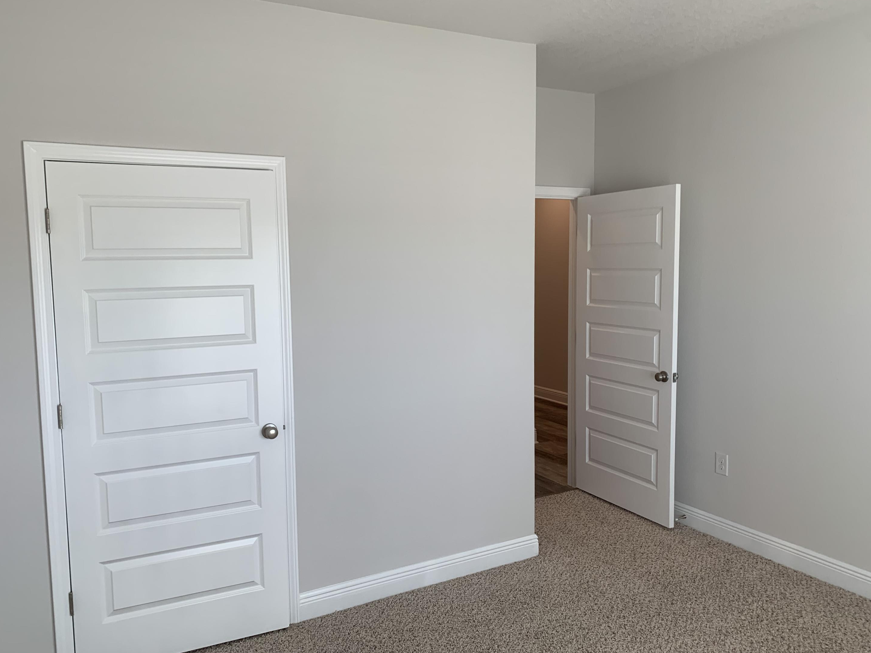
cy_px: 335
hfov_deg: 65.3
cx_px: 422
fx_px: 679
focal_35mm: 27
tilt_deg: -5.0
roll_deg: +0.8
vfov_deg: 51.4
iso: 40
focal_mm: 4.25
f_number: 1.8
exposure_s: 1/120
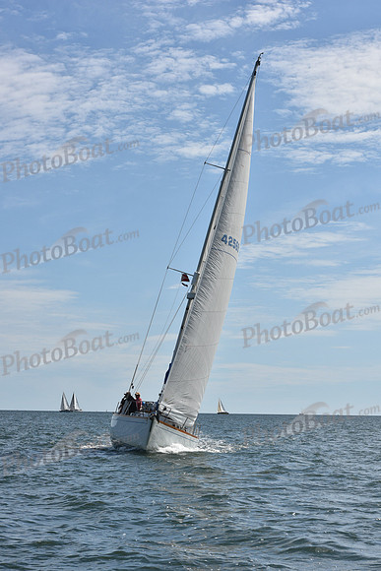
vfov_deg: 28.8
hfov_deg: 19.5
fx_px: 1111
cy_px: 286
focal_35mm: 70
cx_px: 190
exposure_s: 1/1000
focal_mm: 70
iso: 320
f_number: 13
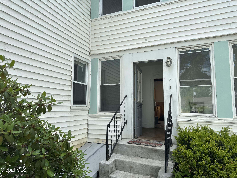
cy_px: 89
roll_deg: -0.6
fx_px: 164
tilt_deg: +5.1
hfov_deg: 71.6
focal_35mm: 24
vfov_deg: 56.8
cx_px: 118
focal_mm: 6.76
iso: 80
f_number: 1.78
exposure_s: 1/1261
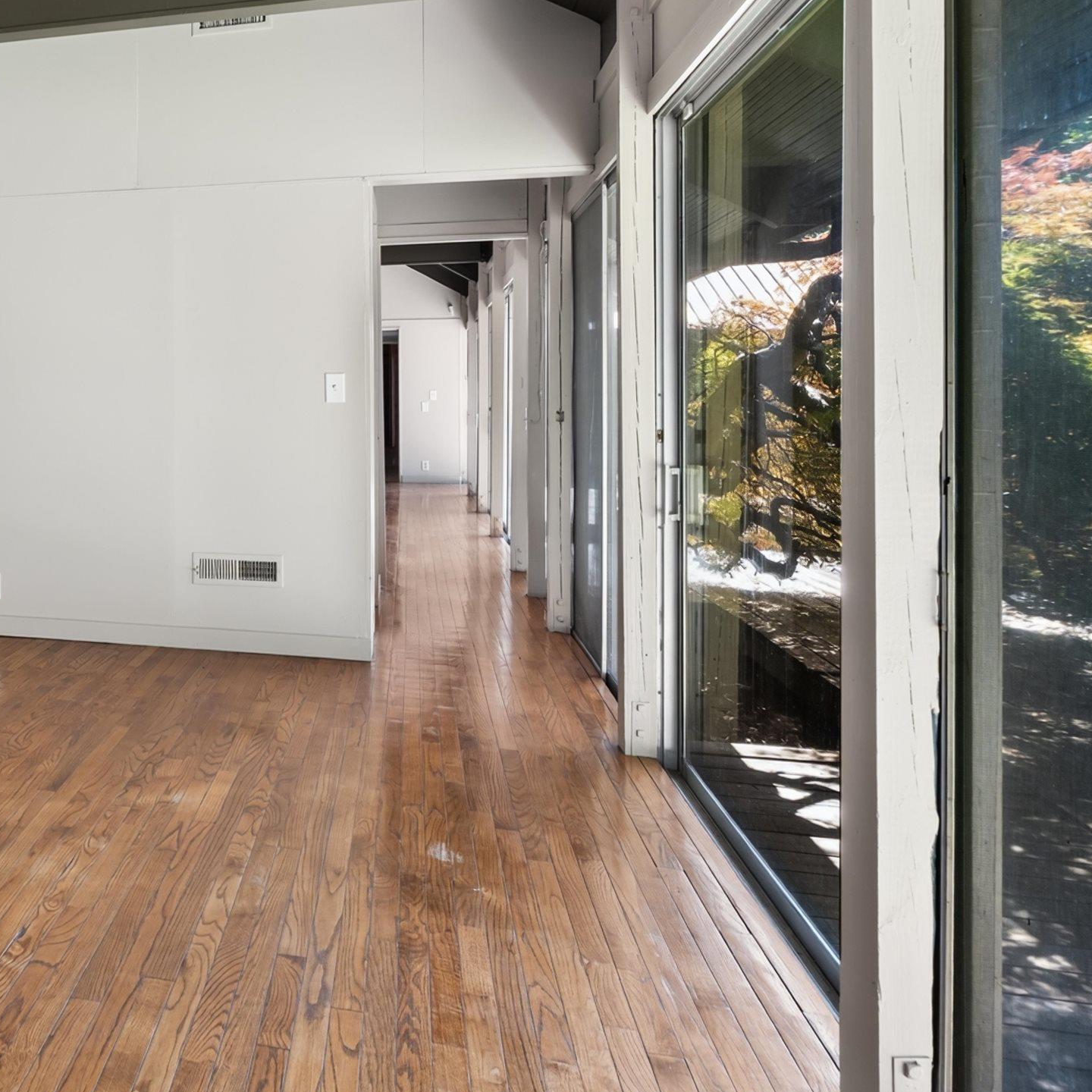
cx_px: 91
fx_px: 1035
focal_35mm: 29
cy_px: 423
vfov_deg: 55.1
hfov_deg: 49.1
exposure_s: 1/3
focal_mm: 16
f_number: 9
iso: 250
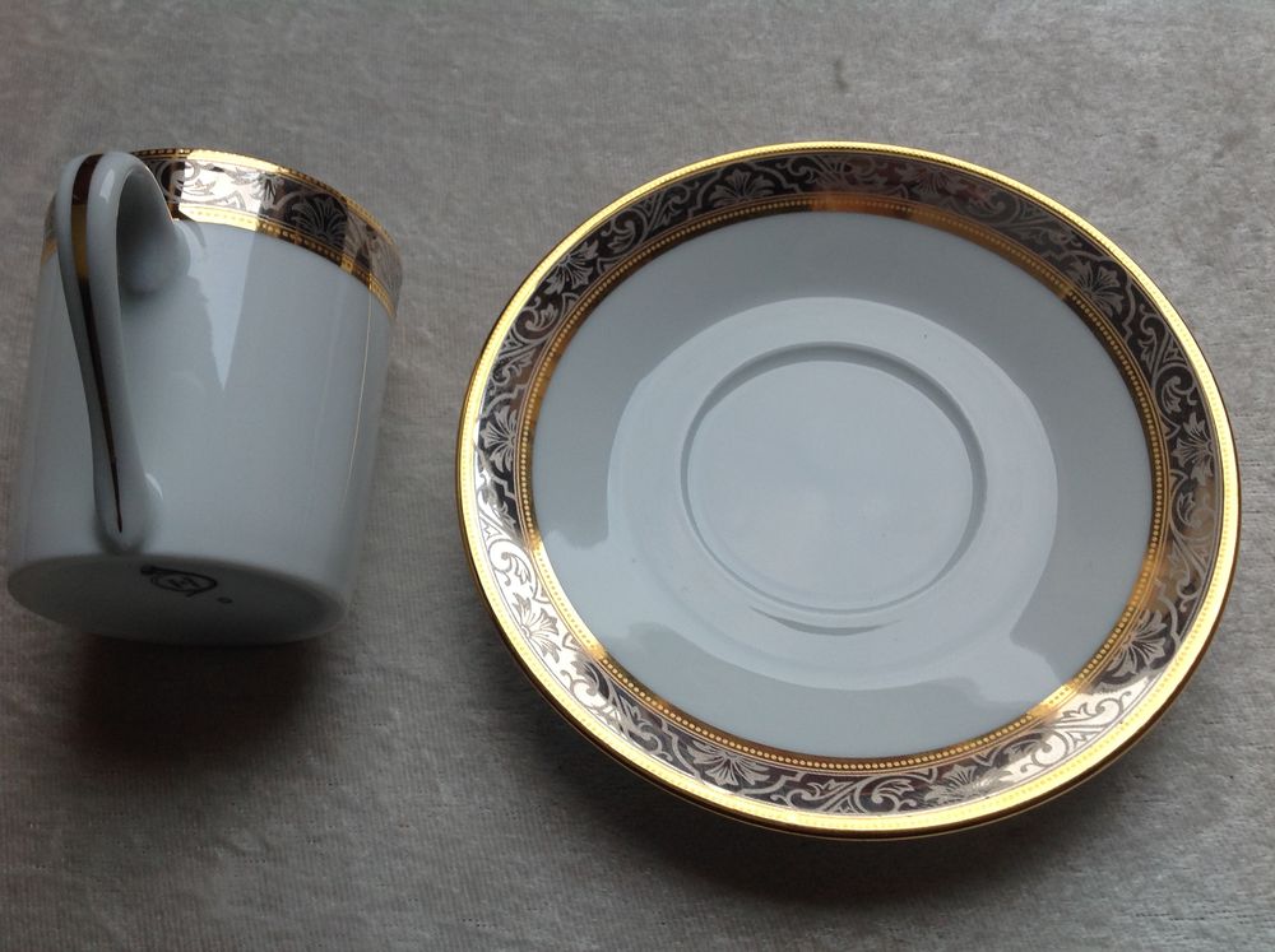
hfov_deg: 52.7
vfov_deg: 40.6
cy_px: 476
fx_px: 1287
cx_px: 638
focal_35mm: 35
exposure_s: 1/30
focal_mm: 4.28
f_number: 2.4
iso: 50
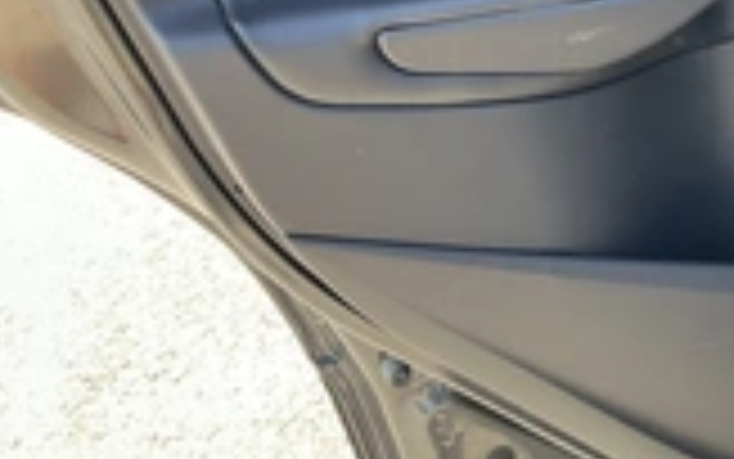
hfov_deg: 27.7
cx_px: 572
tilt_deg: -21.4
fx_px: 1461
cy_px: -58
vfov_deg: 17.2
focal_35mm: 73
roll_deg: +6.5
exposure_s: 1/122
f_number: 1.8
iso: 25
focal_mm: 3
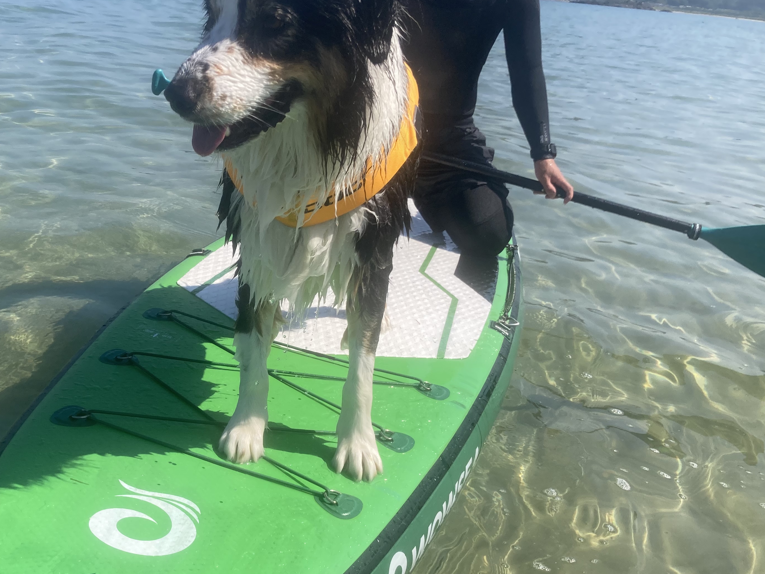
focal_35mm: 41
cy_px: 348
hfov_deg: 44.5
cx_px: 206
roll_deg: -4.7
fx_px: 906
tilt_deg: -23.5
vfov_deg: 35.0
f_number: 1.8
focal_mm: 3.99
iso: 20
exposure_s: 1/2088
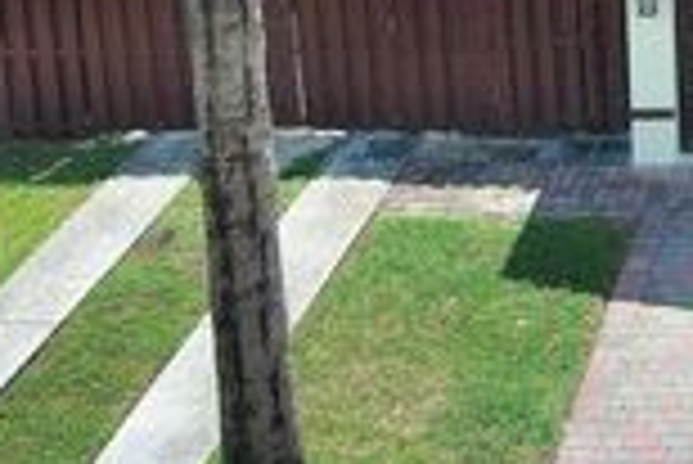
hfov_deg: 19.8
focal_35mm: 94
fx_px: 1811
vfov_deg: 13.9
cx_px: 922
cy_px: -173
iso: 100
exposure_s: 1/1264
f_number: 2.8
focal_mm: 10.57
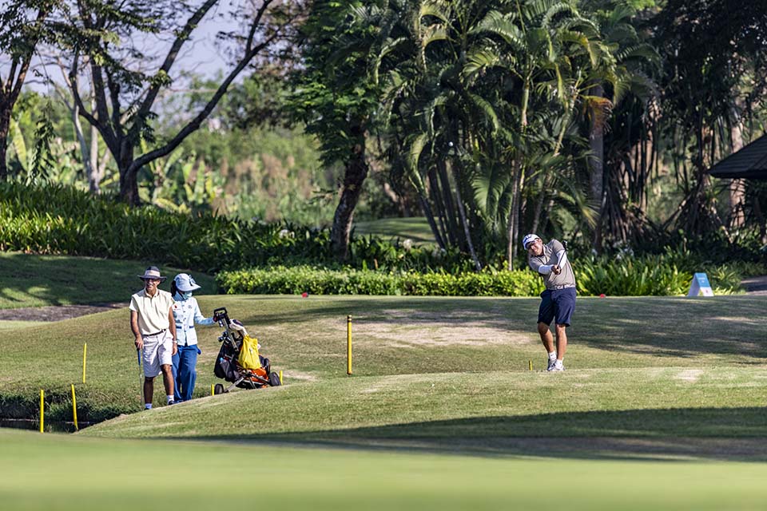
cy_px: 256
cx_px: 384
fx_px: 8522
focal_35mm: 400
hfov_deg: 5.2
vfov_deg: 3.4
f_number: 5.6
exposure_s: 1/2000
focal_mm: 400
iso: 450
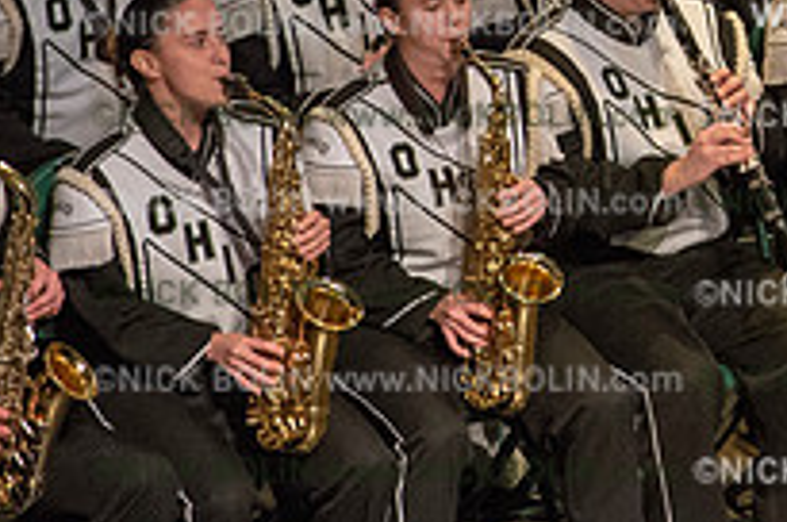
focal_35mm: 567
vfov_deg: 2.4
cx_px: 987
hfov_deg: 3.6
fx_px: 12376
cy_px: -154
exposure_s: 1/1600
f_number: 2.8
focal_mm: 200
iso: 8000
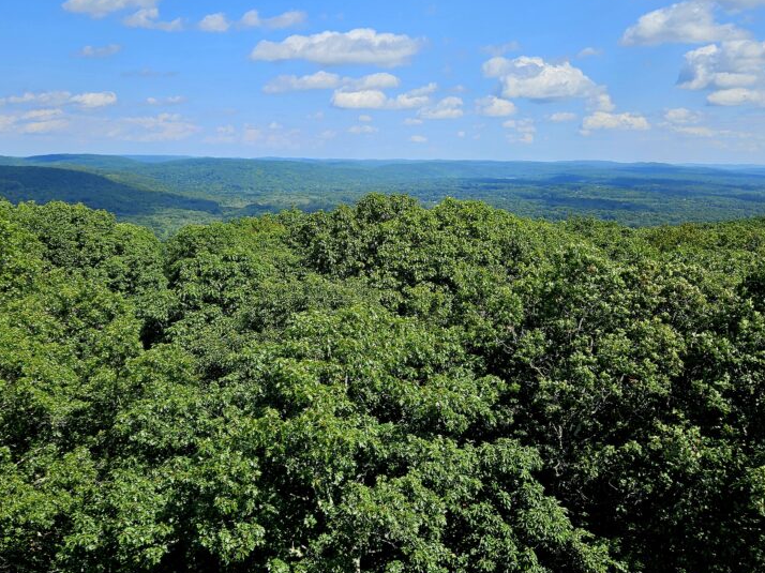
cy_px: 243
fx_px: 729
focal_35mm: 33
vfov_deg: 42.8
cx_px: 360
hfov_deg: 55.3
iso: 25
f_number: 1.8
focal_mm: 5.4
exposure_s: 1/2500
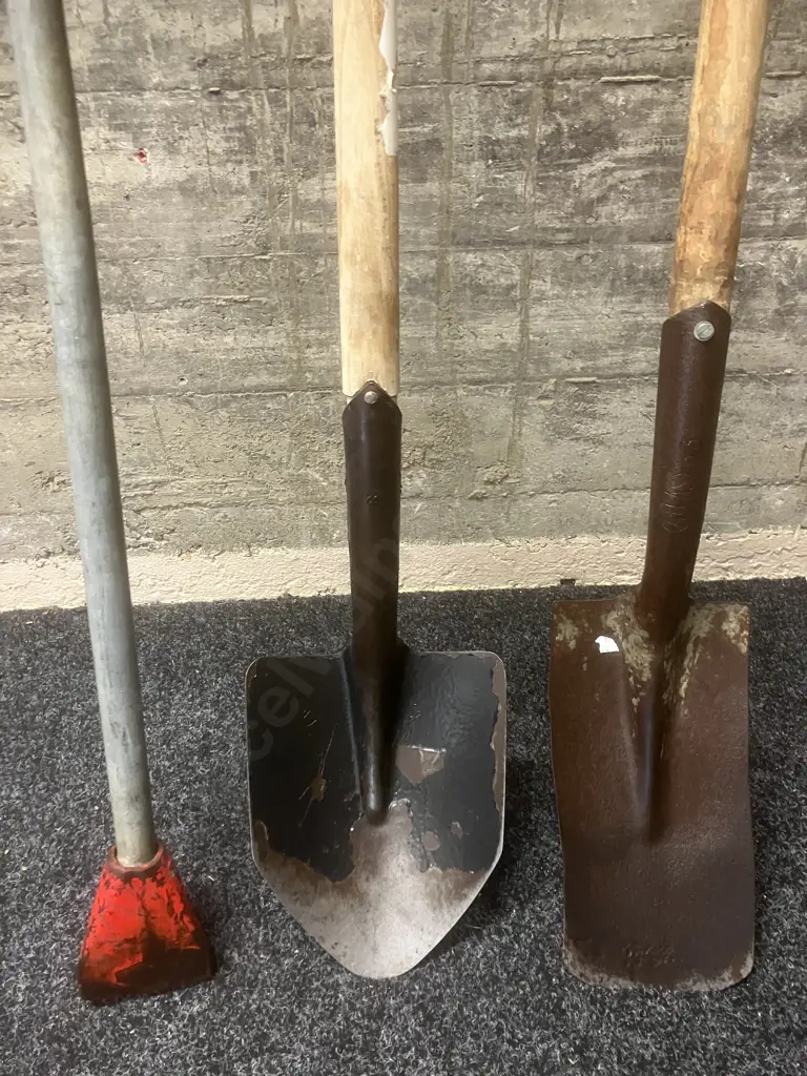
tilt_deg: -35.1
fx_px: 870
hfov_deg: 49.7
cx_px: 404
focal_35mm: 28
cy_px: 538
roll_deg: -0.3
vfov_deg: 63.4
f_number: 1.8
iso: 320
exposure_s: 1/33
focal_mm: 3.99
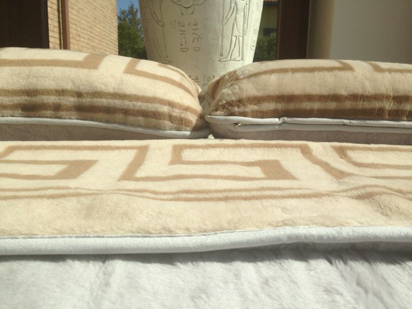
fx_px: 393
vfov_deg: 43.0
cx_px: 206
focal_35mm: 33
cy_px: 154
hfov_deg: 55.3
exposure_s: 1/2008
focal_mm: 4.13
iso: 50
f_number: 2.4
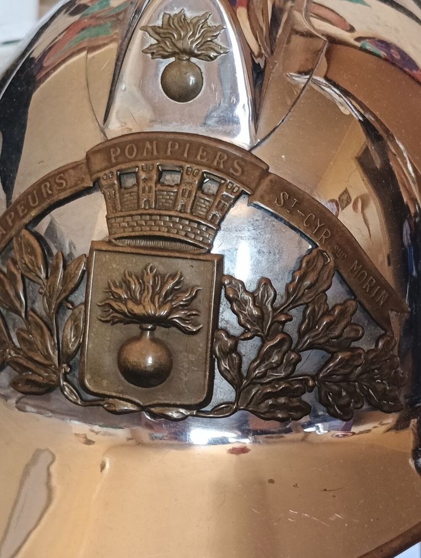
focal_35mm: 92
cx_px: 210
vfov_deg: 21.3
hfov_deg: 16.1
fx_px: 1488
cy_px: 279
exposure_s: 1/60
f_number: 1.69
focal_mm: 6.06
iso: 640
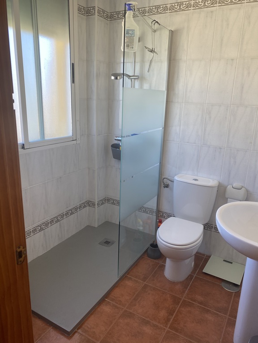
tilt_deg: -16.3
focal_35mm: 26
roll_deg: -0.3
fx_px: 258
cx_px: 129
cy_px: 172
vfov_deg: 67.3
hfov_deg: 53.1
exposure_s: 1/122
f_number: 1.8
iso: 50
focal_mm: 4.25
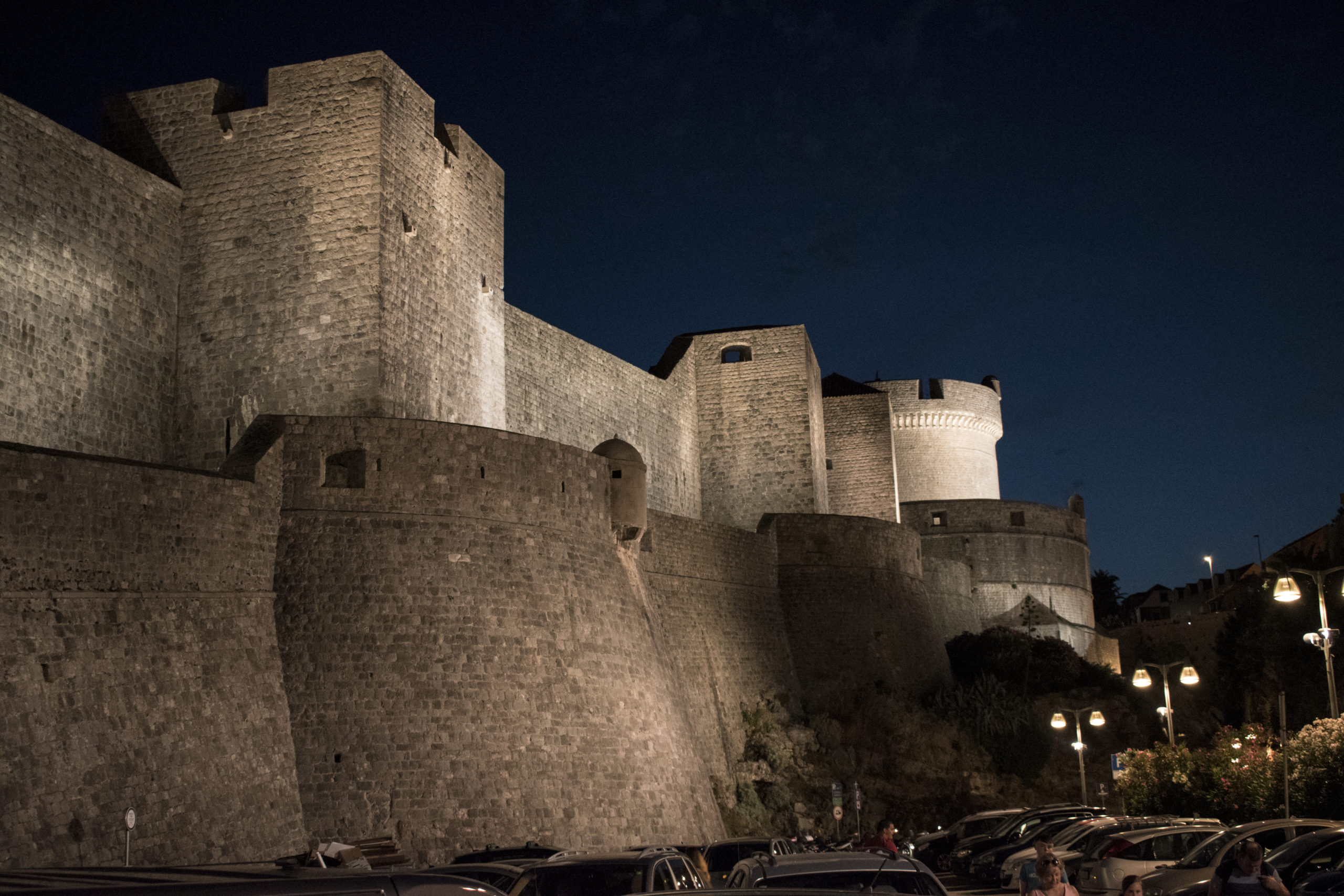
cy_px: 448
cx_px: 672
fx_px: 1624
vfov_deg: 30.9
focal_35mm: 44
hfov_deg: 45.0
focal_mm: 29
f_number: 4.2
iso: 3200
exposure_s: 1/30
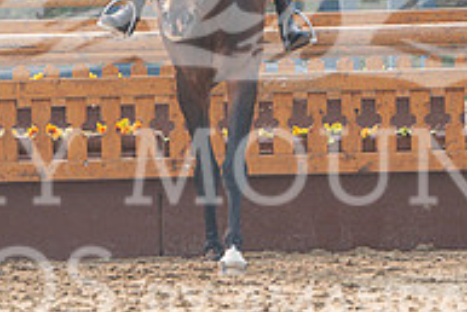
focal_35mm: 1202
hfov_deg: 1.7
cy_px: -52
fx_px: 15604
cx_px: 247
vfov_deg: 1.1
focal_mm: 400
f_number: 5.6
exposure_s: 1/640
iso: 500
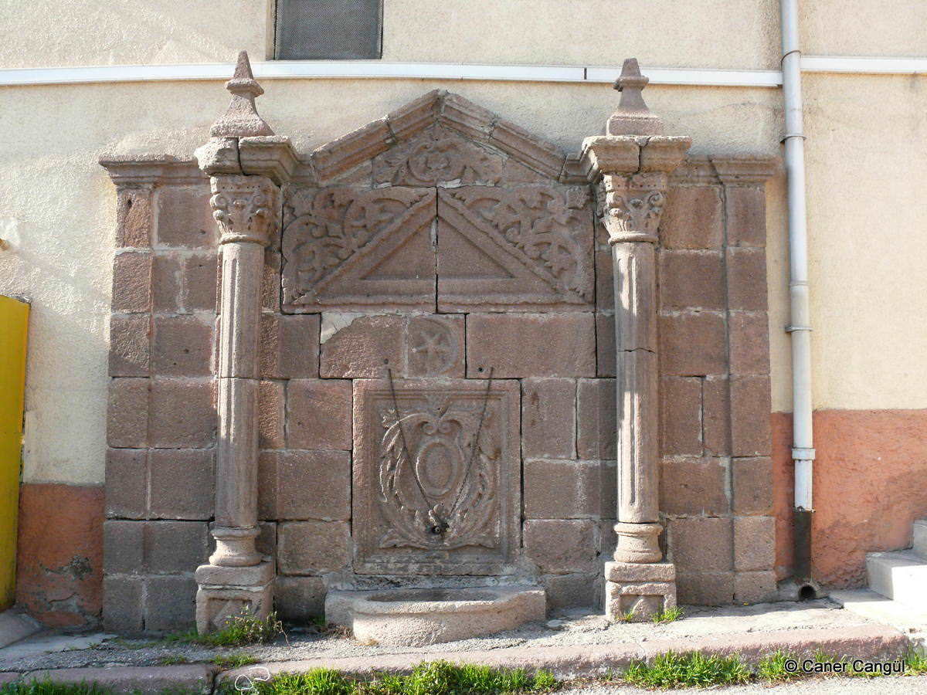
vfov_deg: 40.7
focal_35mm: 35
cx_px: 464
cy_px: 348
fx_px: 937
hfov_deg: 52.6
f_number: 5.6
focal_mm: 7.4
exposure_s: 1/200
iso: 200
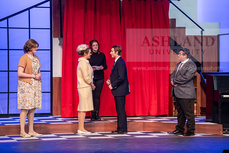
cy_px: 76
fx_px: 795
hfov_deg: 16.4
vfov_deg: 11.0
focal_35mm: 125
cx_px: 114
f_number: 3.2
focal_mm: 125
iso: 2500
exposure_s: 1/200
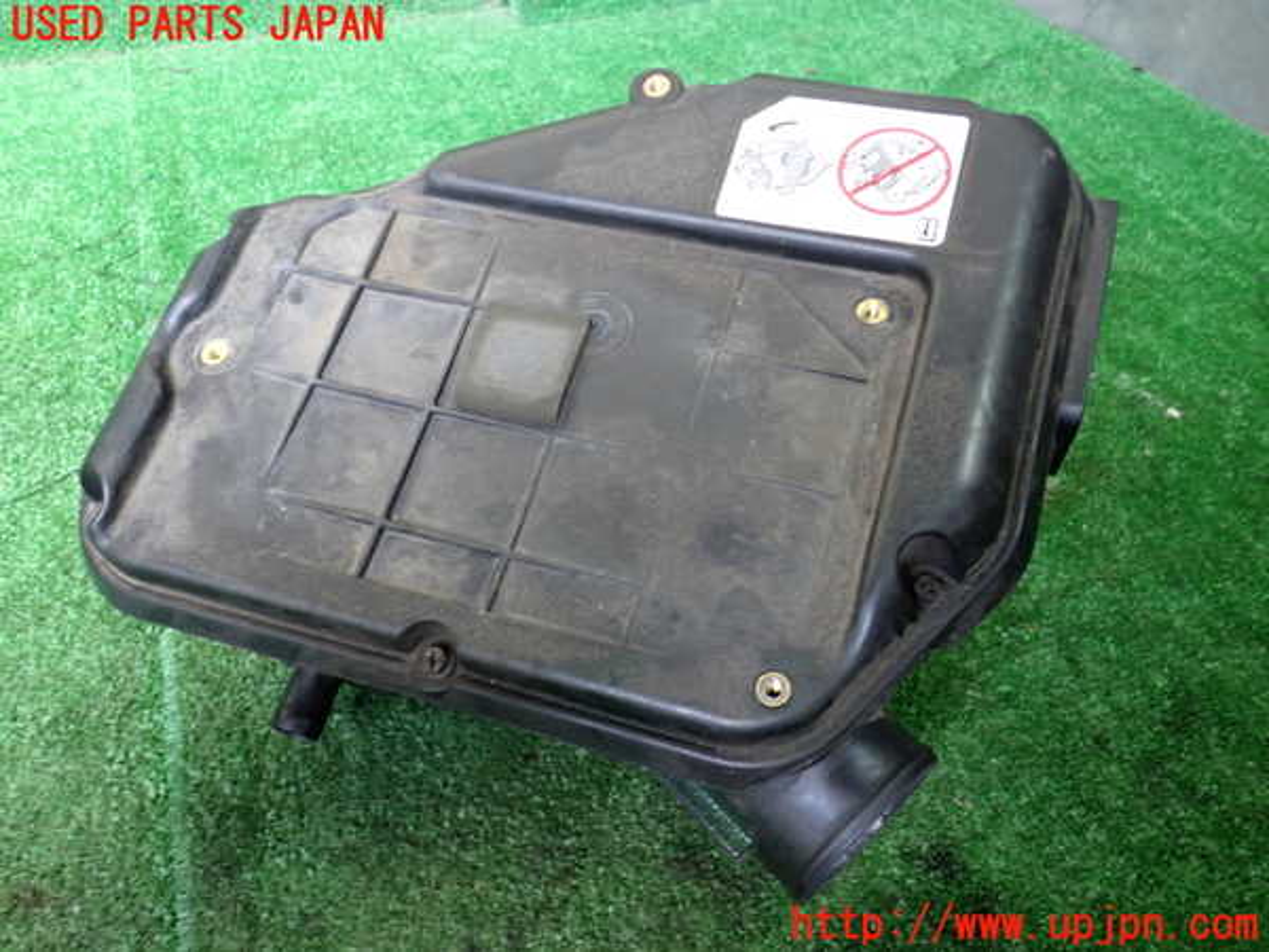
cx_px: 634
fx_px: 1100
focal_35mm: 30
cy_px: 476
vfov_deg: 46.8
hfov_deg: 60.0
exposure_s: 1/30
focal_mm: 5.4
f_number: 2.3
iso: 250
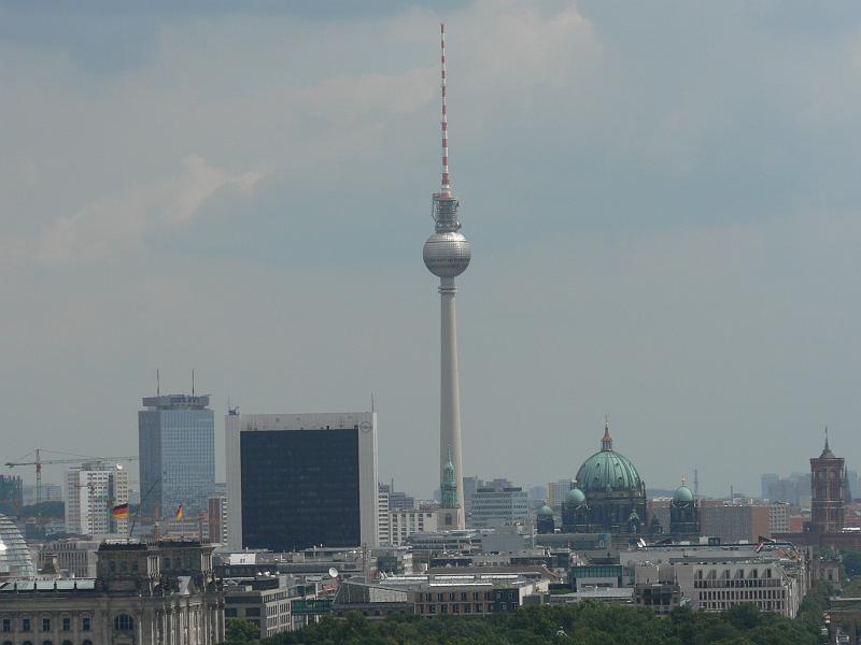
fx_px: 5969
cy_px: 322
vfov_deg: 6.2
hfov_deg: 8.2
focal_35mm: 240
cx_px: 430
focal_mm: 40.1
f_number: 5.6
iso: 80
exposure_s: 1/800
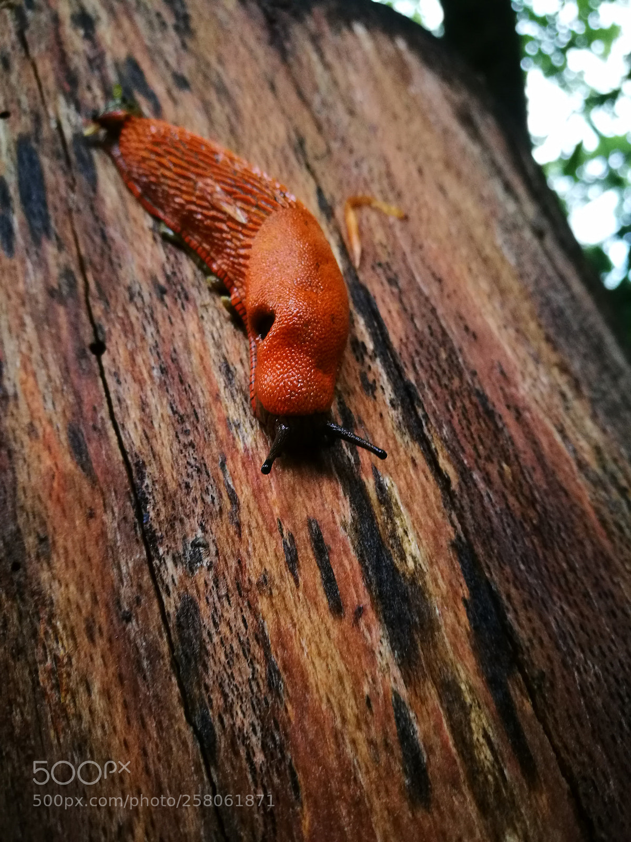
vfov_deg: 65.3
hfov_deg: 51.4
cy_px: 421
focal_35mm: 27
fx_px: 656
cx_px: 316
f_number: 2.2
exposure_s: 1/25
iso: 320
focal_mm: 4.5
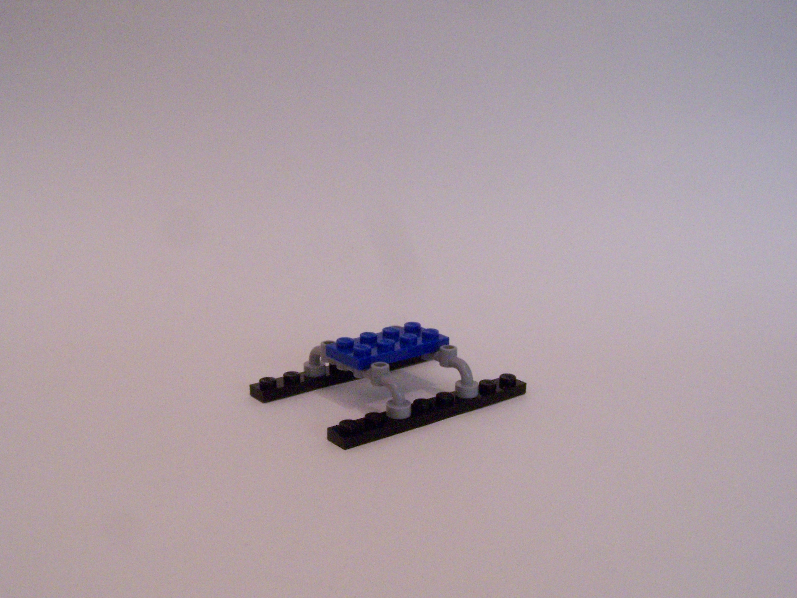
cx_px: 398
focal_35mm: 38
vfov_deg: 37.7
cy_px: 299
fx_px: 875
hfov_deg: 49.0
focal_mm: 6.3
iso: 400
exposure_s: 1/8
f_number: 8
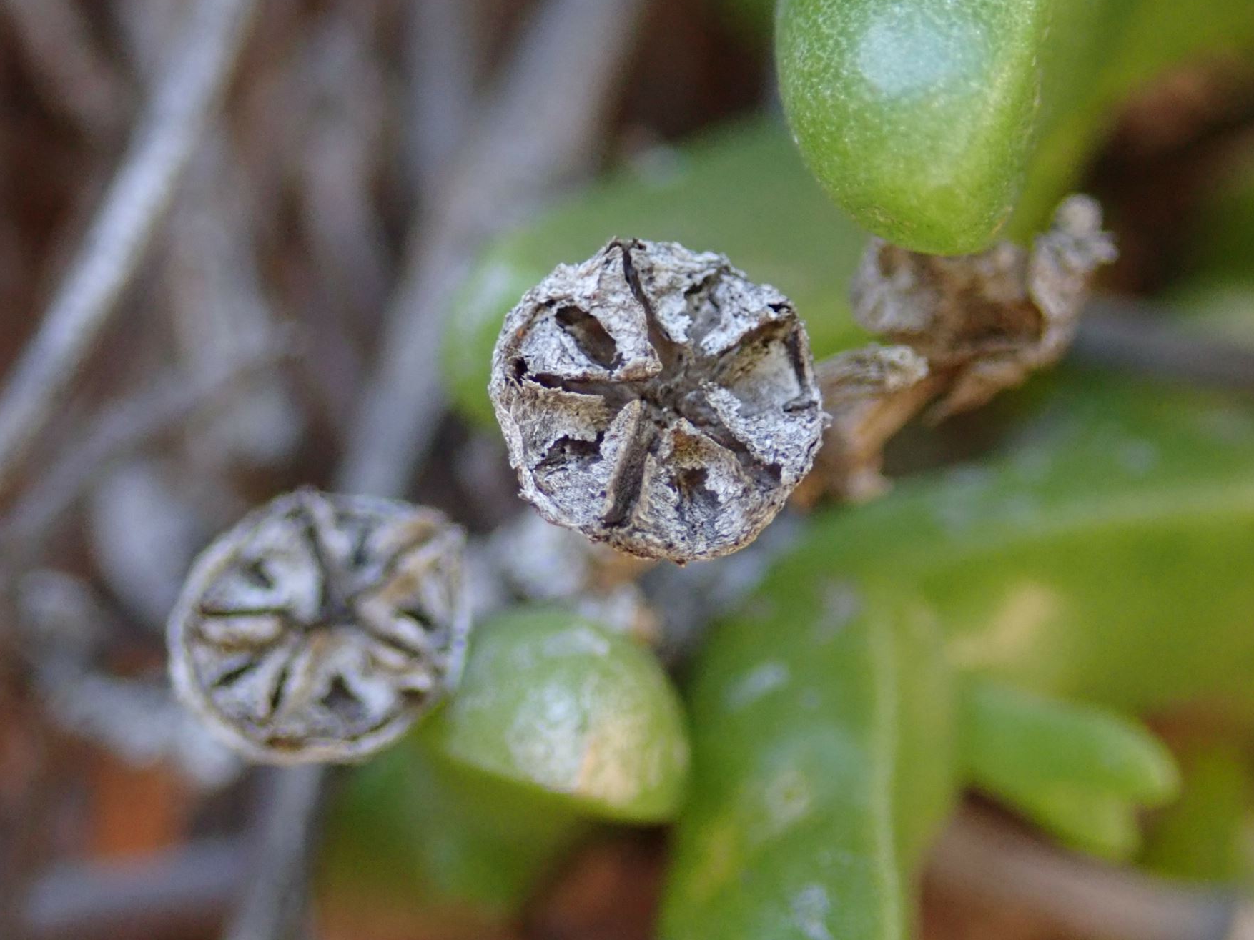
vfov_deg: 22.6
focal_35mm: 65
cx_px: 599
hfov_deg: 29.8
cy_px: 415
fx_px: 2354
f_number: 3.5
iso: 800
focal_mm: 10.29
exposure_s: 1/125
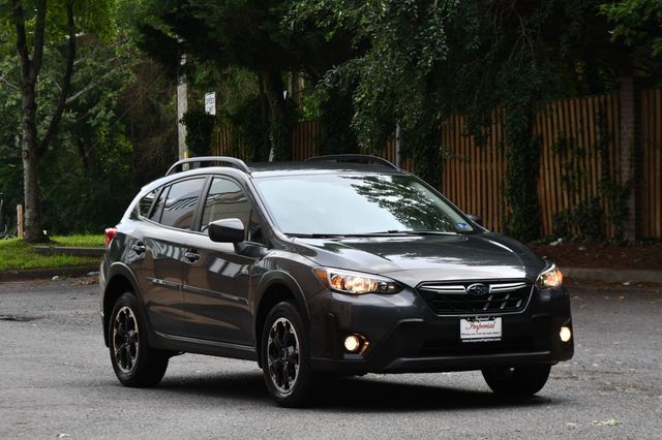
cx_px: 331
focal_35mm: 138
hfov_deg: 14.9
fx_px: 2536
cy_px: 220
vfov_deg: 9.9
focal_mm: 92
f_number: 7.1
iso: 200
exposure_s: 1/250
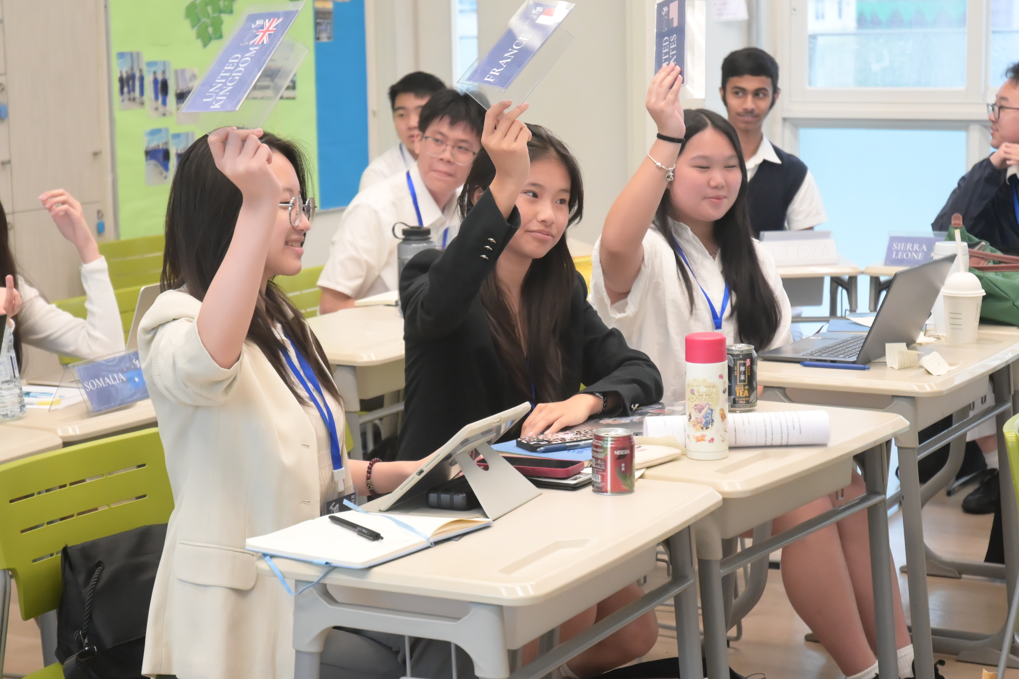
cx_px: 510
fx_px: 2208
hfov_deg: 26.0
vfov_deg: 17.5
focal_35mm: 78
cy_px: 340
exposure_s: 1/250
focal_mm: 52
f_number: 4.5
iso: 4000
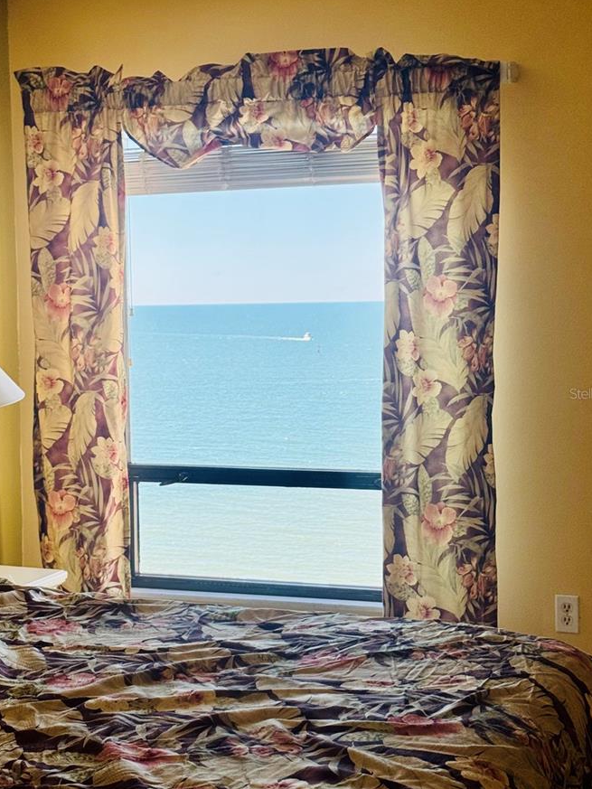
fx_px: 1505
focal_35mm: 66
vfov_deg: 29.4
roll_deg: +1.5
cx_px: 227
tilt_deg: -4.6
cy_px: 393
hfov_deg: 22.2
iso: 64
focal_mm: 6.76
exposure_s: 1/598
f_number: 1.78
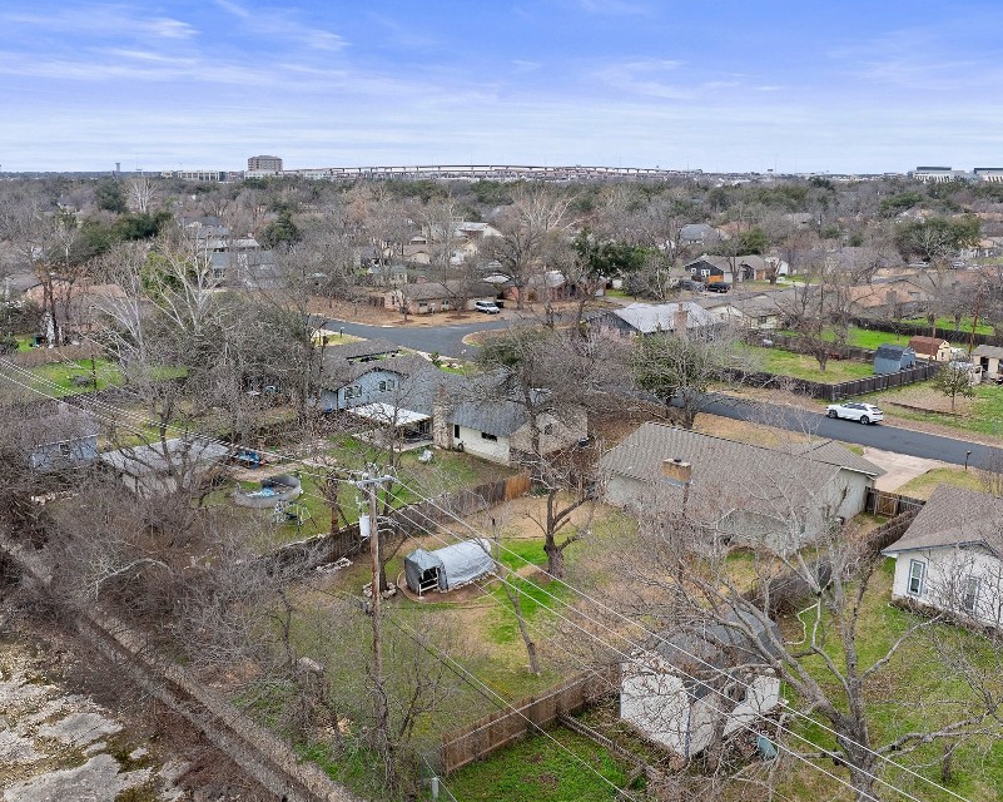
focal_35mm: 30
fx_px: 890
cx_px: 493
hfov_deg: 58.8
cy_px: 392
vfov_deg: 48.5
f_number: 2.8
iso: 150
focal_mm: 12.29
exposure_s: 1/640
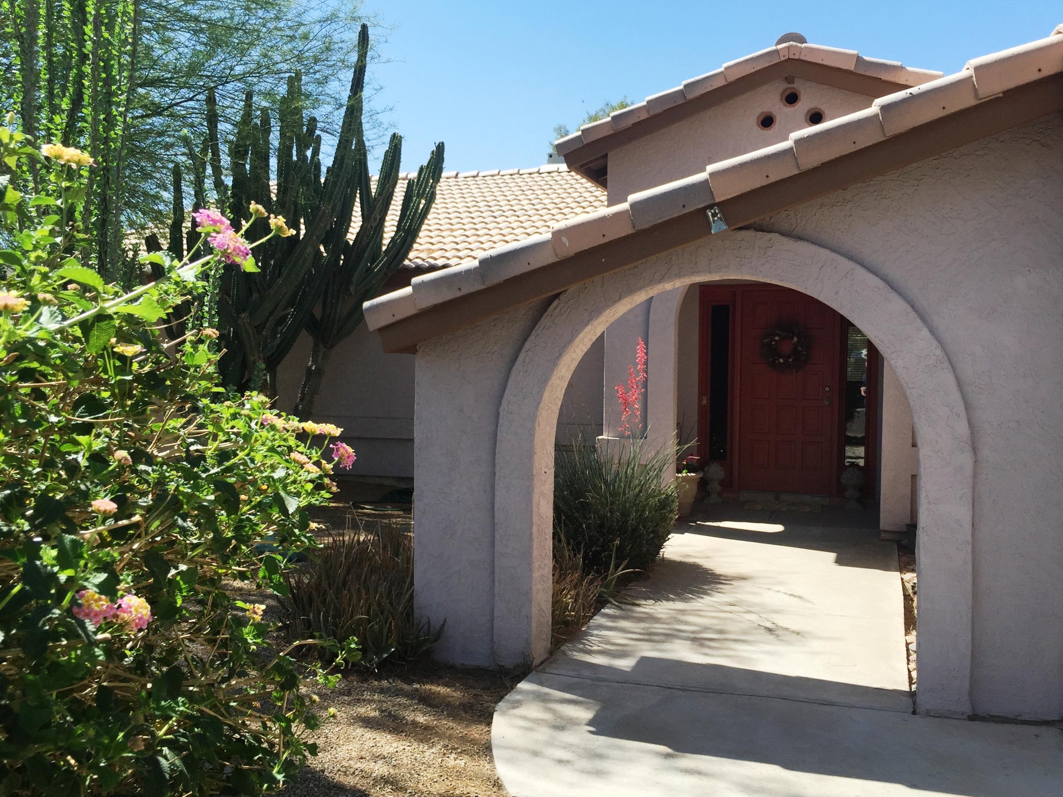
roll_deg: -2.4
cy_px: 425
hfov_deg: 56.8
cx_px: 538
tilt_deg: -1.3
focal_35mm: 32
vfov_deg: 44.1
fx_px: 983
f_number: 2.2
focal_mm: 4.15
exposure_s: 1/1412
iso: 32
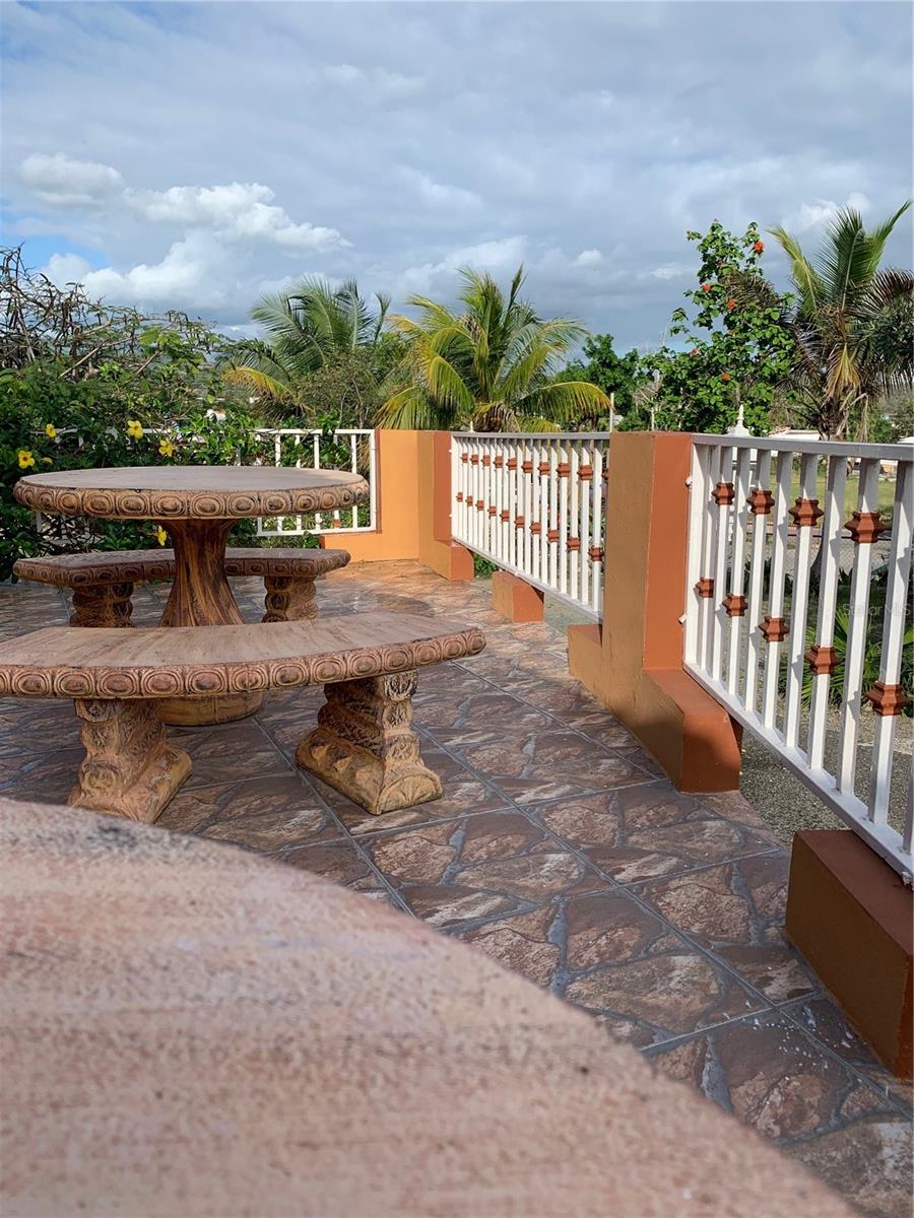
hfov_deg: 53.1
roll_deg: +0.4
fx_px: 915
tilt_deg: -11.1
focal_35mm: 26
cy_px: 609
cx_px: 457
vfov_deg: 67.3
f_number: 1.8
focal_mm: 4.25
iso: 25
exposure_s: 1/2075
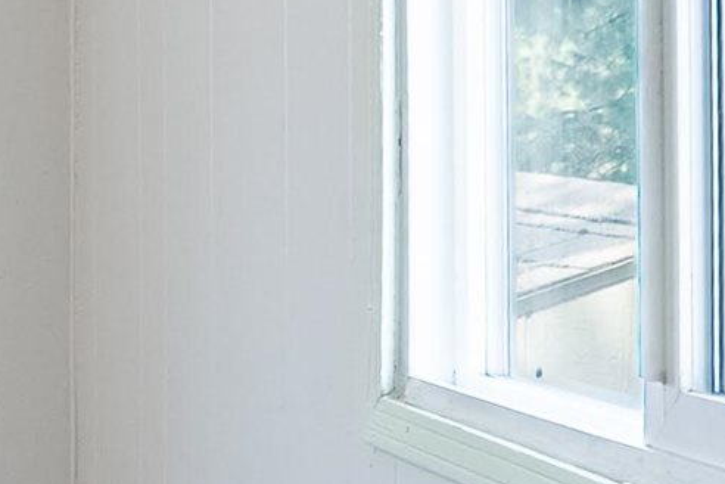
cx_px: -998
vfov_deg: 13.6
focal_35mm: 100
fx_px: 2014
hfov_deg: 14.2
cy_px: 128
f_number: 8
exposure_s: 1/400
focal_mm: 16
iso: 400
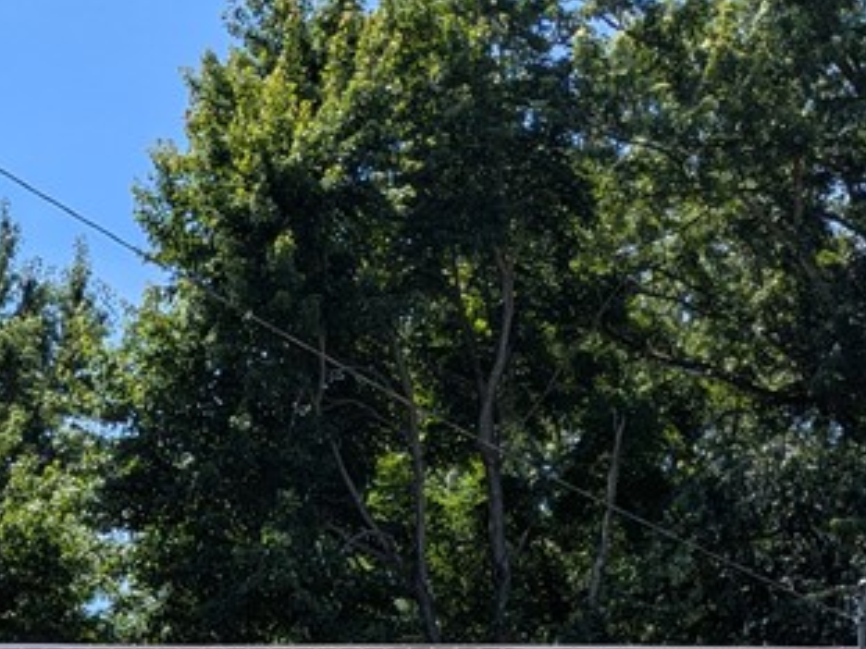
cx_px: 82
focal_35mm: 82
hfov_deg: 23.2
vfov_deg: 16.3
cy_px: 998
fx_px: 2051
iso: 44
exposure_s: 1/1919
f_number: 1.89
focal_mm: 5.43
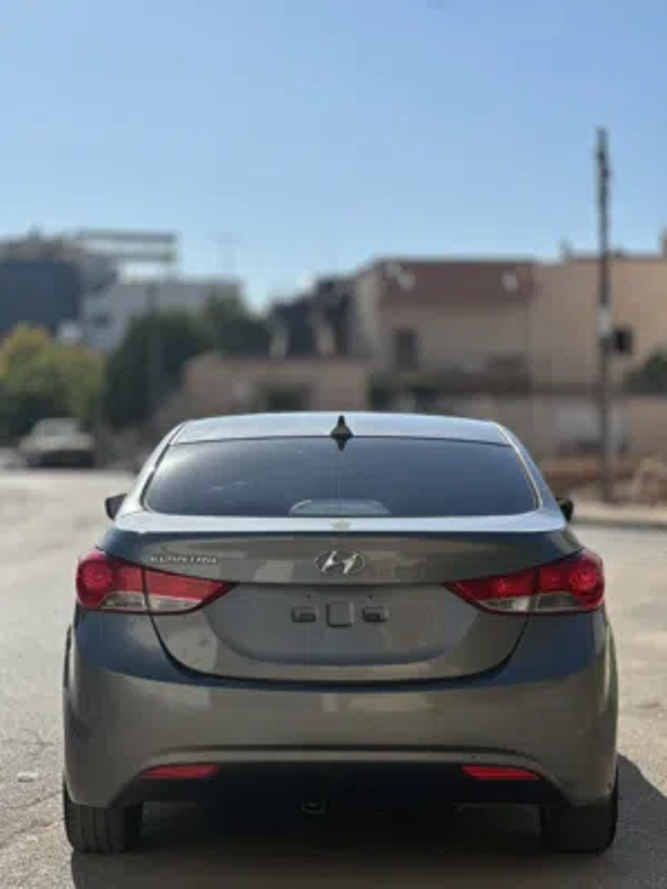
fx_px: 1978
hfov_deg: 19.1
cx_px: 334
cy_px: 444
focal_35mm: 77
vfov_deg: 25.3
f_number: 2.8
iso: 32
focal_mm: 9
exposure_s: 1/1488
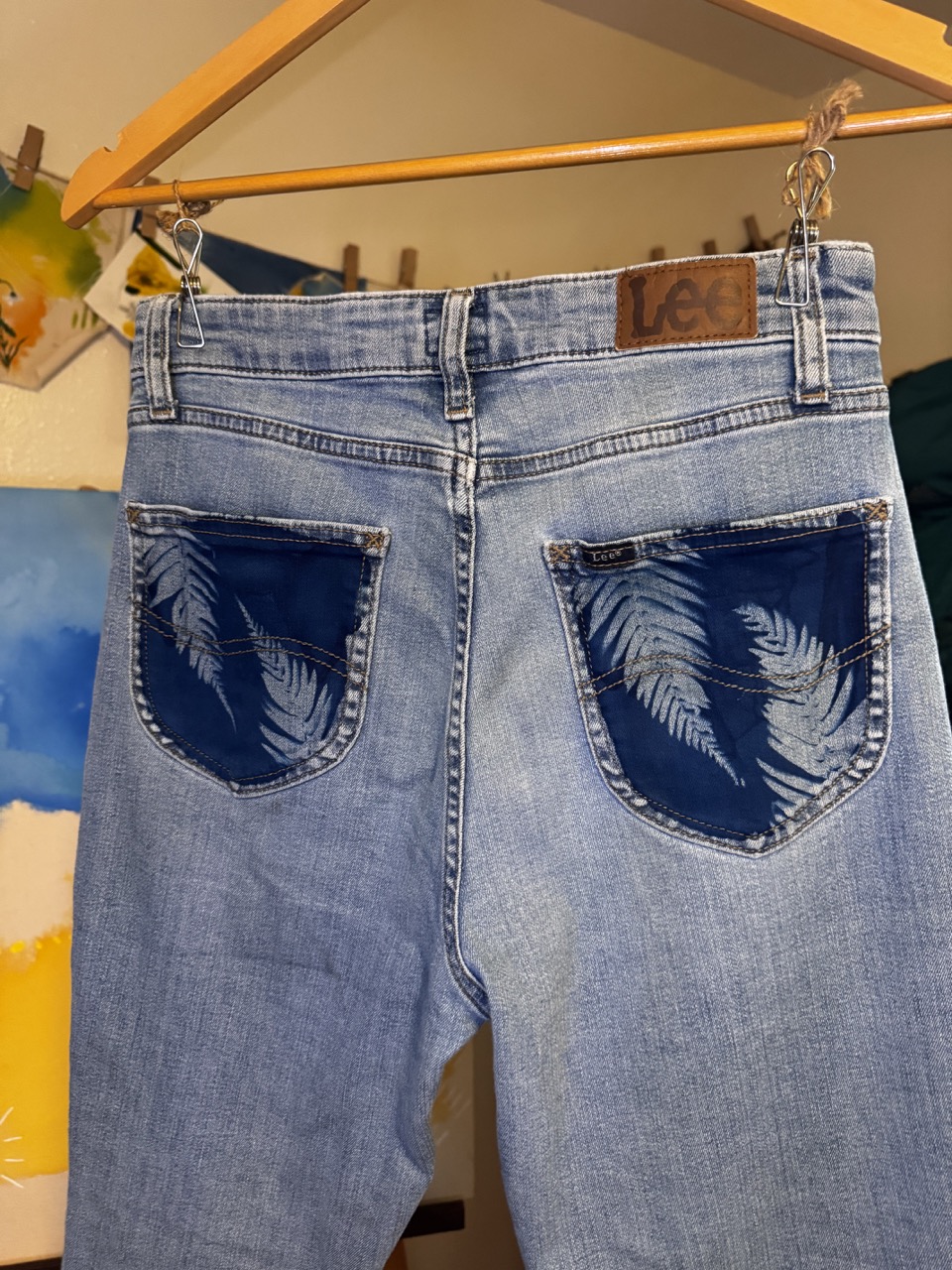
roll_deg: -1.3
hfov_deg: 56.8
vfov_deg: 71.6
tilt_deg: -5.0
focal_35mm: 24
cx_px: 476
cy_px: 635
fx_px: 880
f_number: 1.78
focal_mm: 6.76
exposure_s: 1/49
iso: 640
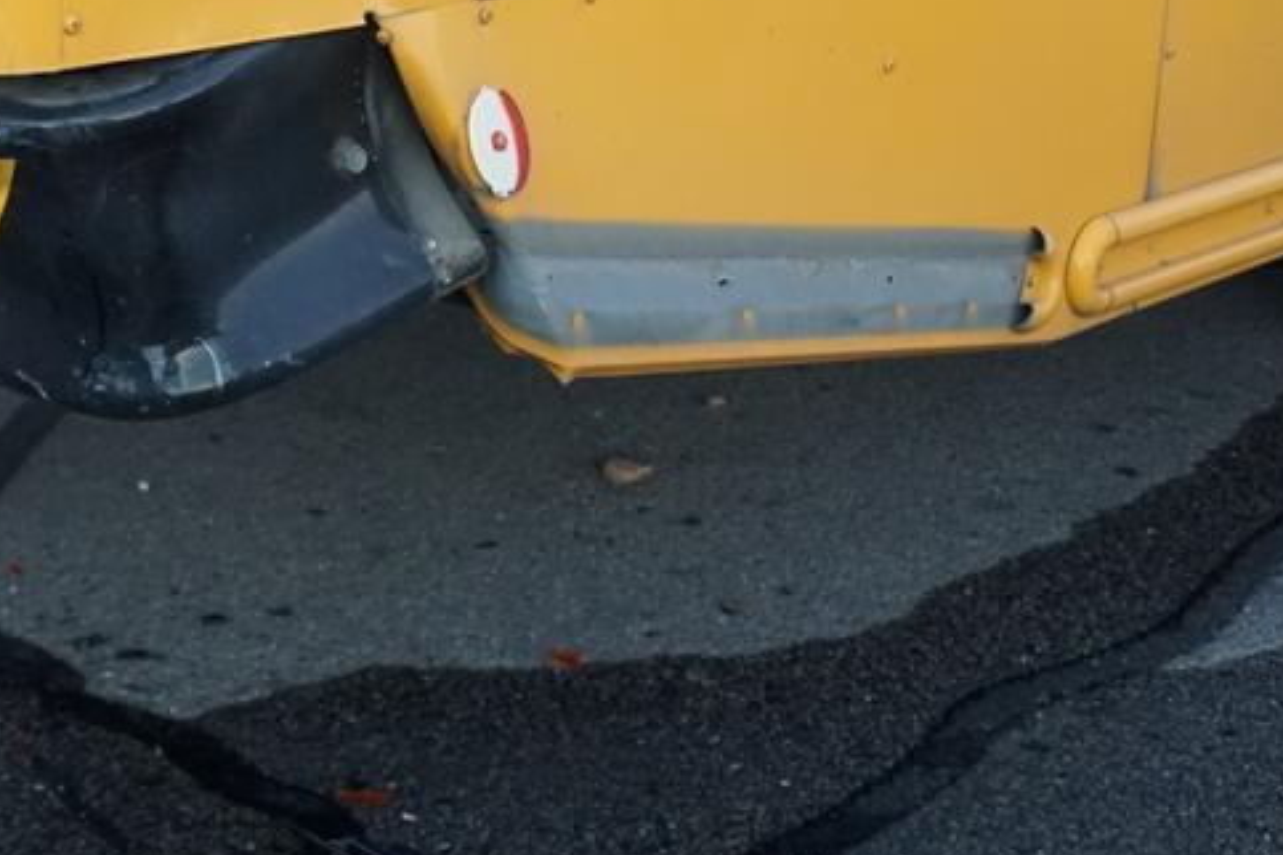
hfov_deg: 27.8
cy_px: 100
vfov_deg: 19.1
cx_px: 128
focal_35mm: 70
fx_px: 2495
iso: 1600
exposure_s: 1/60
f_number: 4
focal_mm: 22
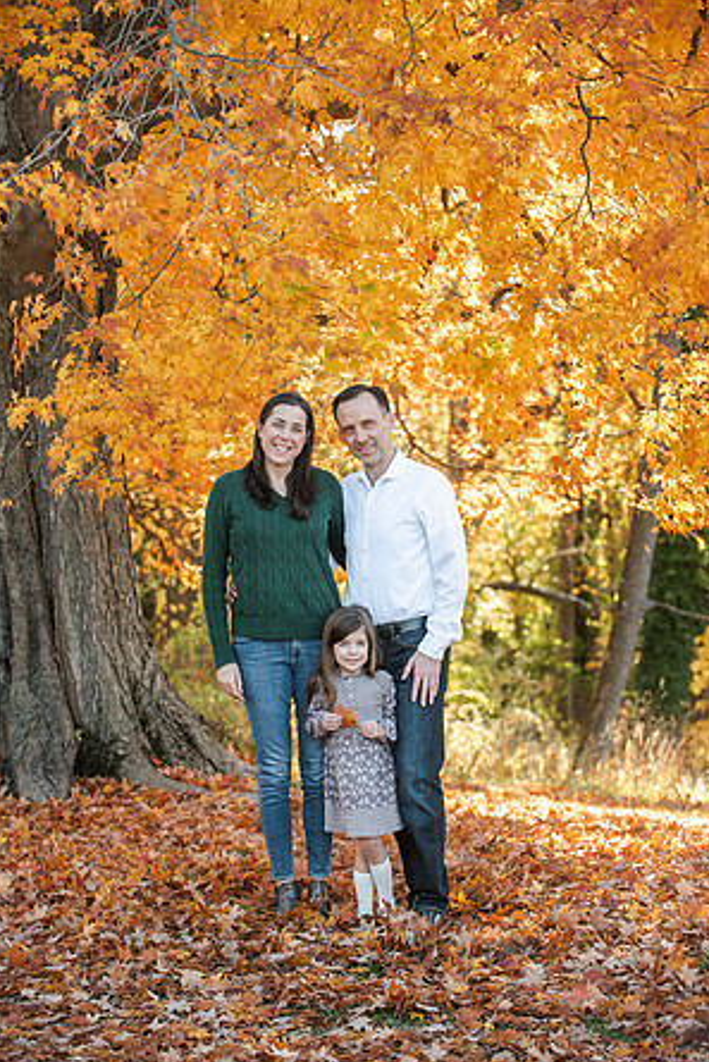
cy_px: 532
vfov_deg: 21.2
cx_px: 353
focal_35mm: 96
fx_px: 2834
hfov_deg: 14.3
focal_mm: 95
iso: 500
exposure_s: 1/320
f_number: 4.5
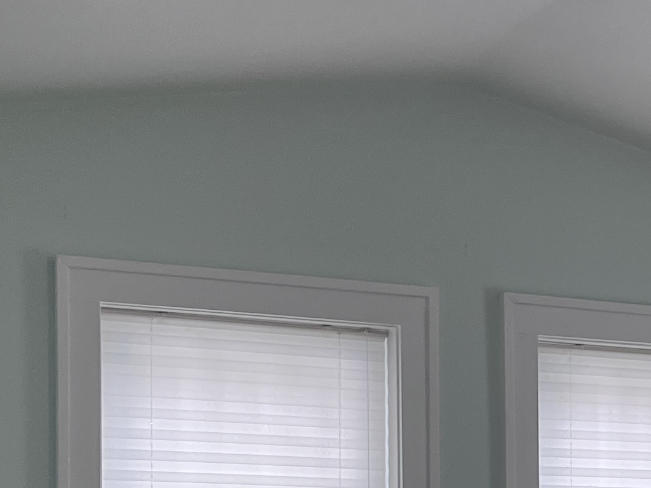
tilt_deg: -1.2
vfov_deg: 14.2
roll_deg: -0.2
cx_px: 735
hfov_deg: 19.0
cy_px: 662
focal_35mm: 99
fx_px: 1862
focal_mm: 5.1
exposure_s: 1/120
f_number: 1.6
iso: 125
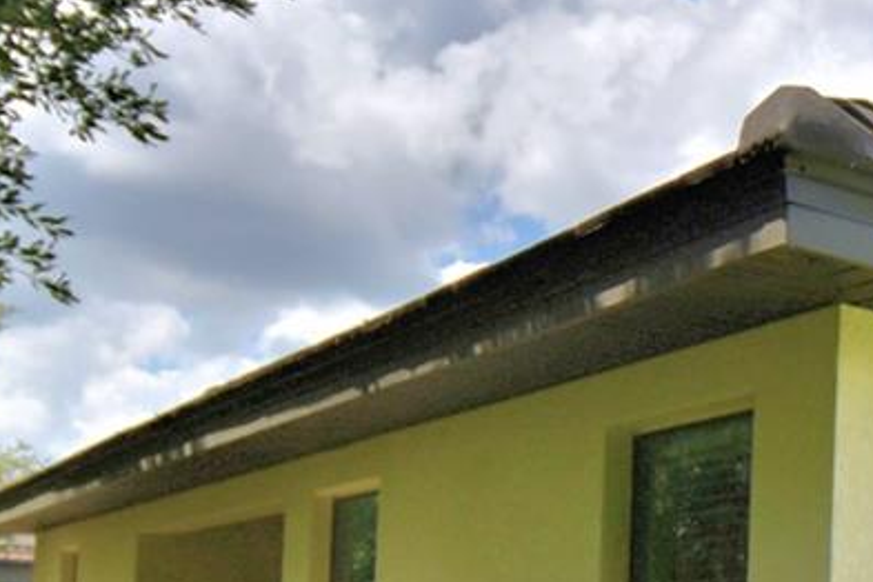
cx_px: 1117
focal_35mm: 61
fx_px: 1479
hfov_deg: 27.7
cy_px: 642
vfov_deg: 21.1
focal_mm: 10
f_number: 4.5
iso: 100
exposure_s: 1/1250
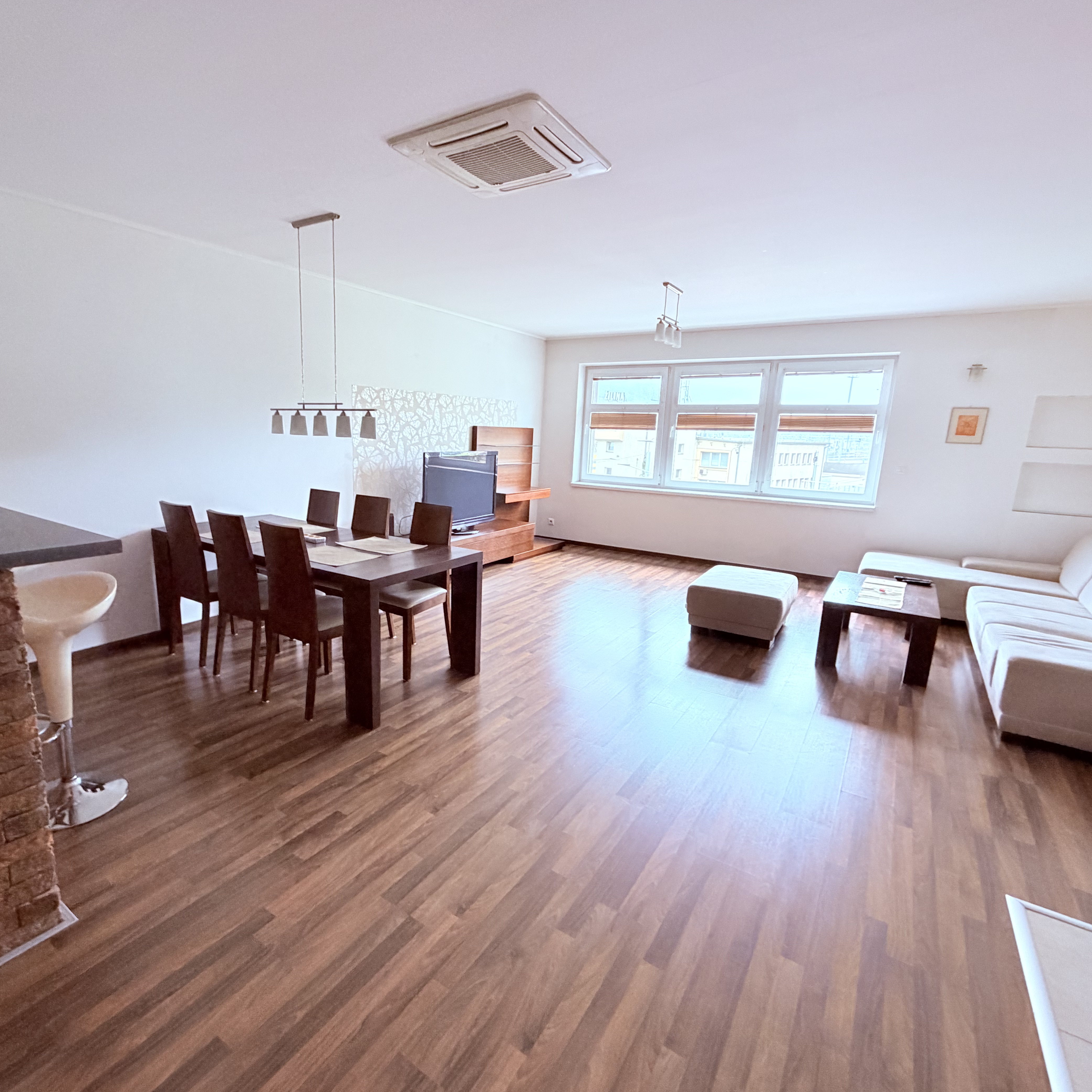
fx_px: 607
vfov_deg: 84.0
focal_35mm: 17
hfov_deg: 83.6
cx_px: 481
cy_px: 550
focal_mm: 2.22
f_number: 2.2
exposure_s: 1/60
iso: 320
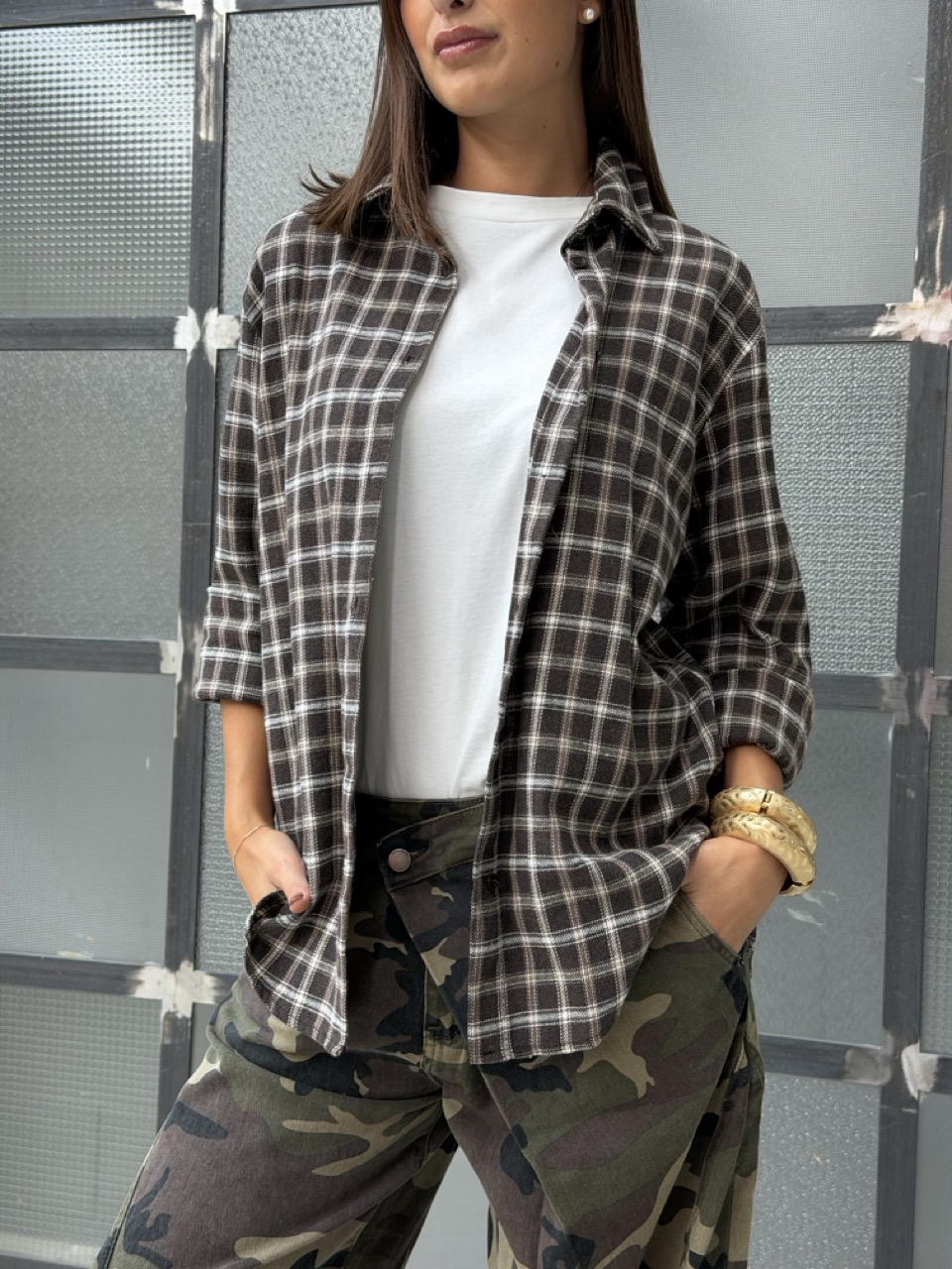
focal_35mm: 48
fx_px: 1760
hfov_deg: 30.3
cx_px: 476
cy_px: 634
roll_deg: -2.3
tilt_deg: -1.5
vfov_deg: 39.7
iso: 200
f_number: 1.78
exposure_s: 1/60
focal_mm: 6.76
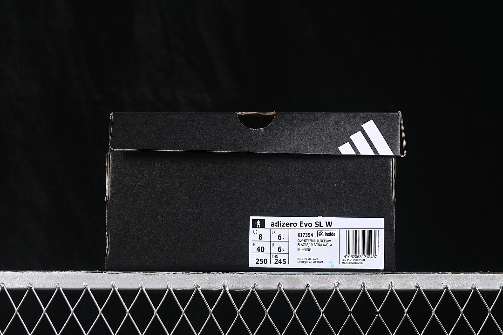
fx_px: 1048
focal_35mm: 75
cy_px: 168
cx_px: 252
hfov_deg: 27.0
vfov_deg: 18.2
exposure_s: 1/60
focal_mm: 50
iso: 160
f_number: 6.3
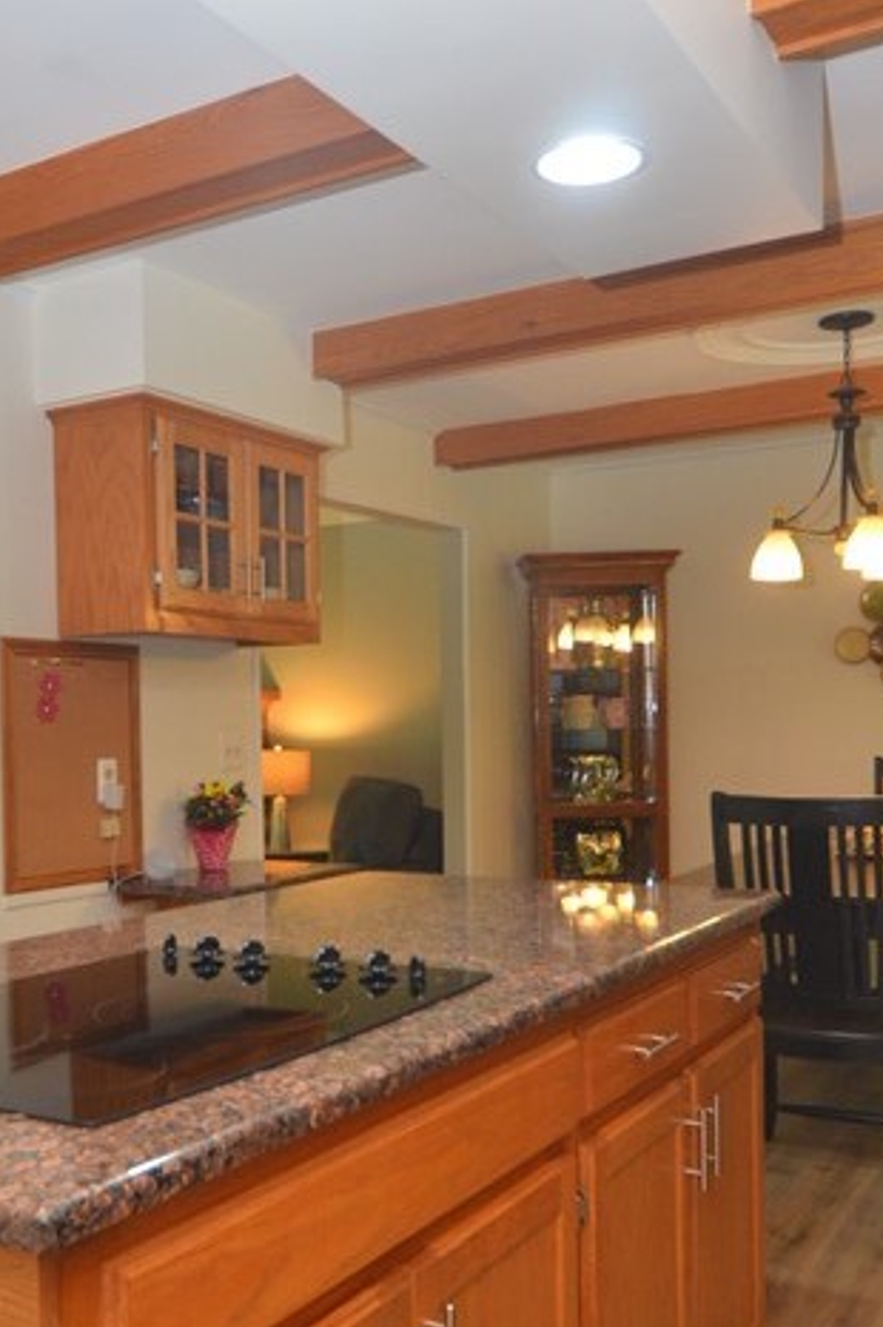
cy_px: 773
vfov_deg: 54.2
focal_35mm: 35
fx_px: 1290
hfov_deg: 37.4
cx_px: 289
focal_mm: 10
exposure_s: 1/60
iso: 800
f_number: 4
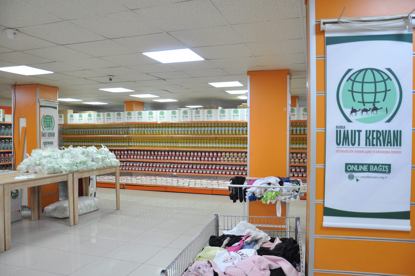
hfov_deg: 67.4
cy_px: 138
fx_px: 311
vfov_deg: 47.9
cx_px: 208
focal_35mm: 27
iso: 400
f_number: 6.3
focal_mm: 18
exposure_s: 1/40
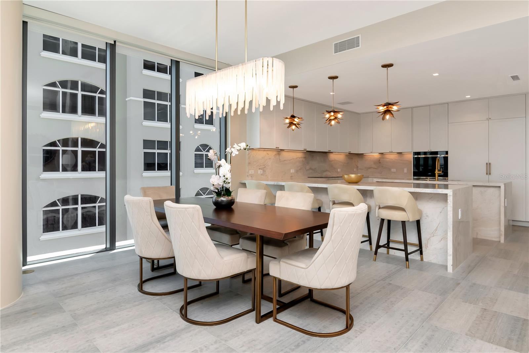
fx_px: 308
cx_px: 264
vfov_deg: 59.5
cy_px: 176
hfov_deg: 81.2
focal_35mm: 21
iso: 800
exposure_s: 1/160
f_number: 9
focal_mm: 14
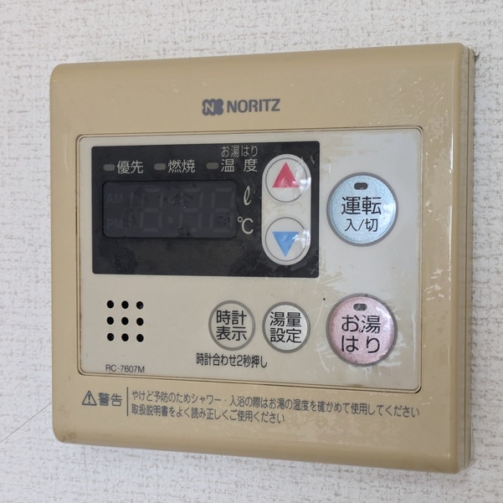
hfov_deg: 24.0
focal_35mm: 72
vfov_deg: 24.0
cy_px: 257
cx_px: 261
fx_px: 1184
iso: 171
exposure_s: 1/120
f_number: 1.89
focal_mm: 5.43
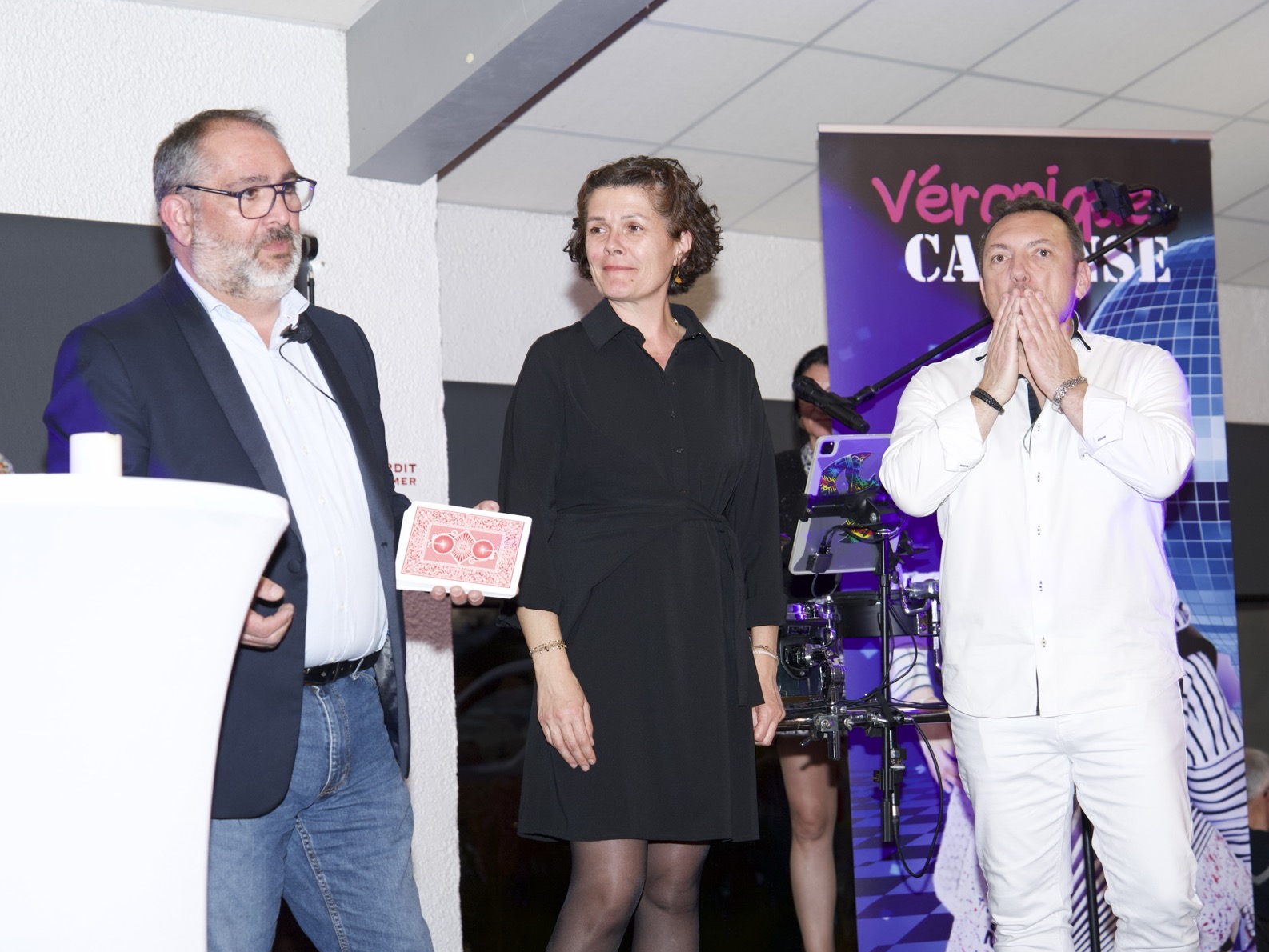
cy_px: 479
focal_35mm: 72
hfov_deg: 27.0
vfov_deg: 20.4
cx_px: 630
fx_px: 2640
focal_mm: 66
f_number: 4.5
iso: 640
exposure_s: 1/60
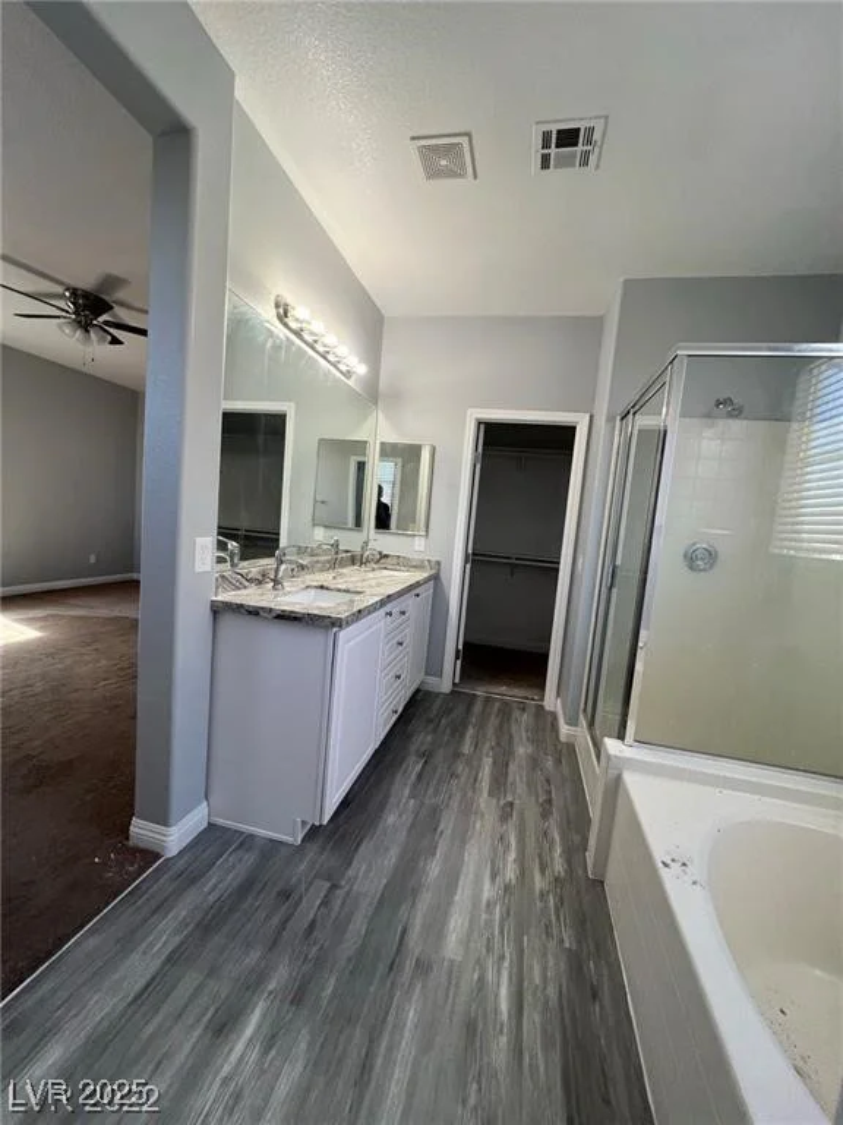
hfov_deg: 89.9
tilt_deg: -5.2
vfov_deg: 106.2
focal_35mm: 13
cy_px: 562
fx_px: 422
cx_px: 422
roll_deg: -4.5
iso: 80
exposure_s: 1/122
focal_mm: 1.57
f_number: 1.8
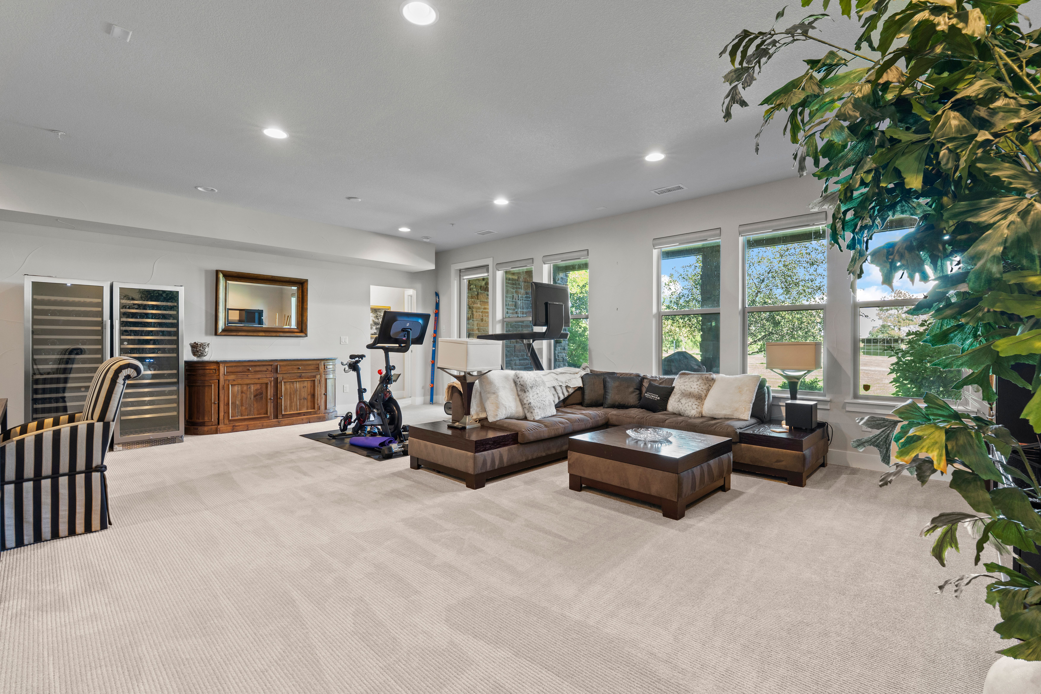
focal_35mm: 16
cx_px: 520
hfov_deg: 96.7
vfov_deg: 73.7
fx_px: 463
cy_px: 347
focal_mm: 16
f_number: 8
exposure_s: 1/2.5
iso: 640
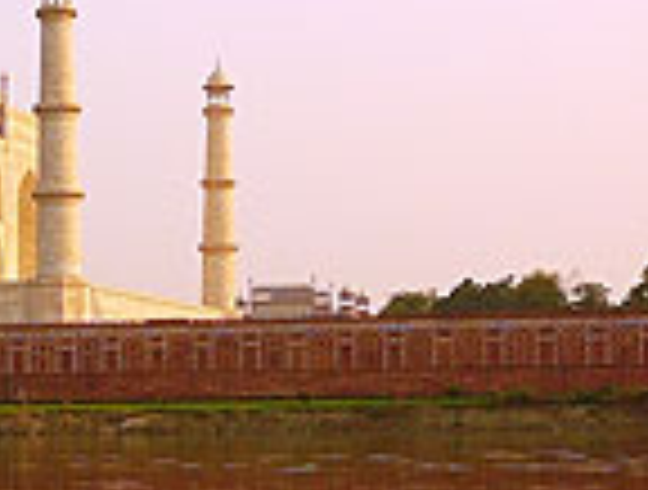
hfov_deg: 17.1
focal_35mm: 109
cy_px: 539
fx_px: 2047
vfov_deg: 13.4
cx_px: -158
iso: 80
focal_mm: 5.2
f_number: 2.8
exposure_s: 1/800
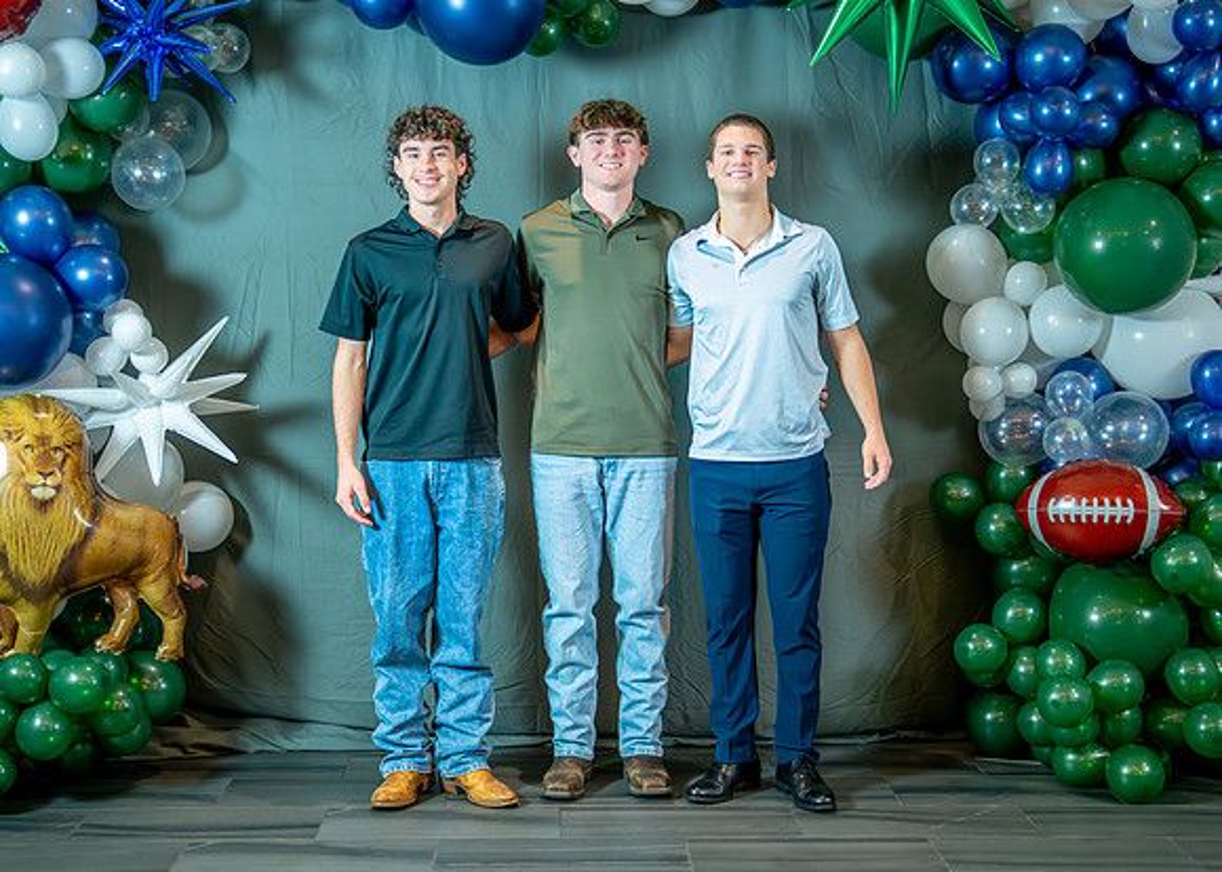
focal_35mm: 54
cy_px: 436
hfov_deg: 36.1
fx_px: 1873
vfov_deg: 26.2
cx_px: 622
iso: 1600
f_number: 1.2
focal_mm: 50
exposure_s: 1/400
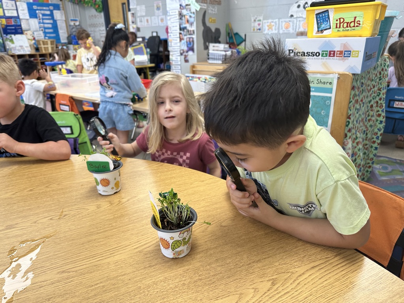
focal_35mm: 24
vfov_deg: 56.8
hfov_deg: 71.6
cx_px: 202
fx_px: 280
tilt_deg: -22.0
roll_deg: +2.3
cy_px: 152
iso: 125
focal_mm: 6.86
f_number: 1.78
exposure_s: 1/60
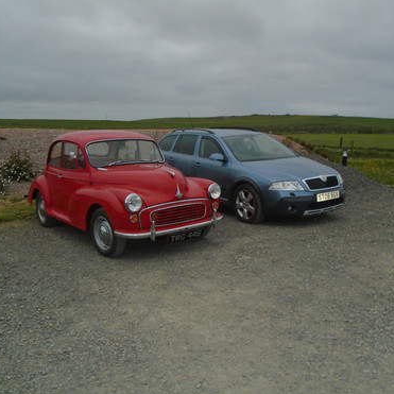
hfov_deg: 52.5
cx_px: 203
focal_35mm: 31
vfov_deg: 52.5
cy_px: 197
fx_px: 399
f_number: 3.2
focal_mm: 4.6
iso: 100
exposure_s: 1/1000
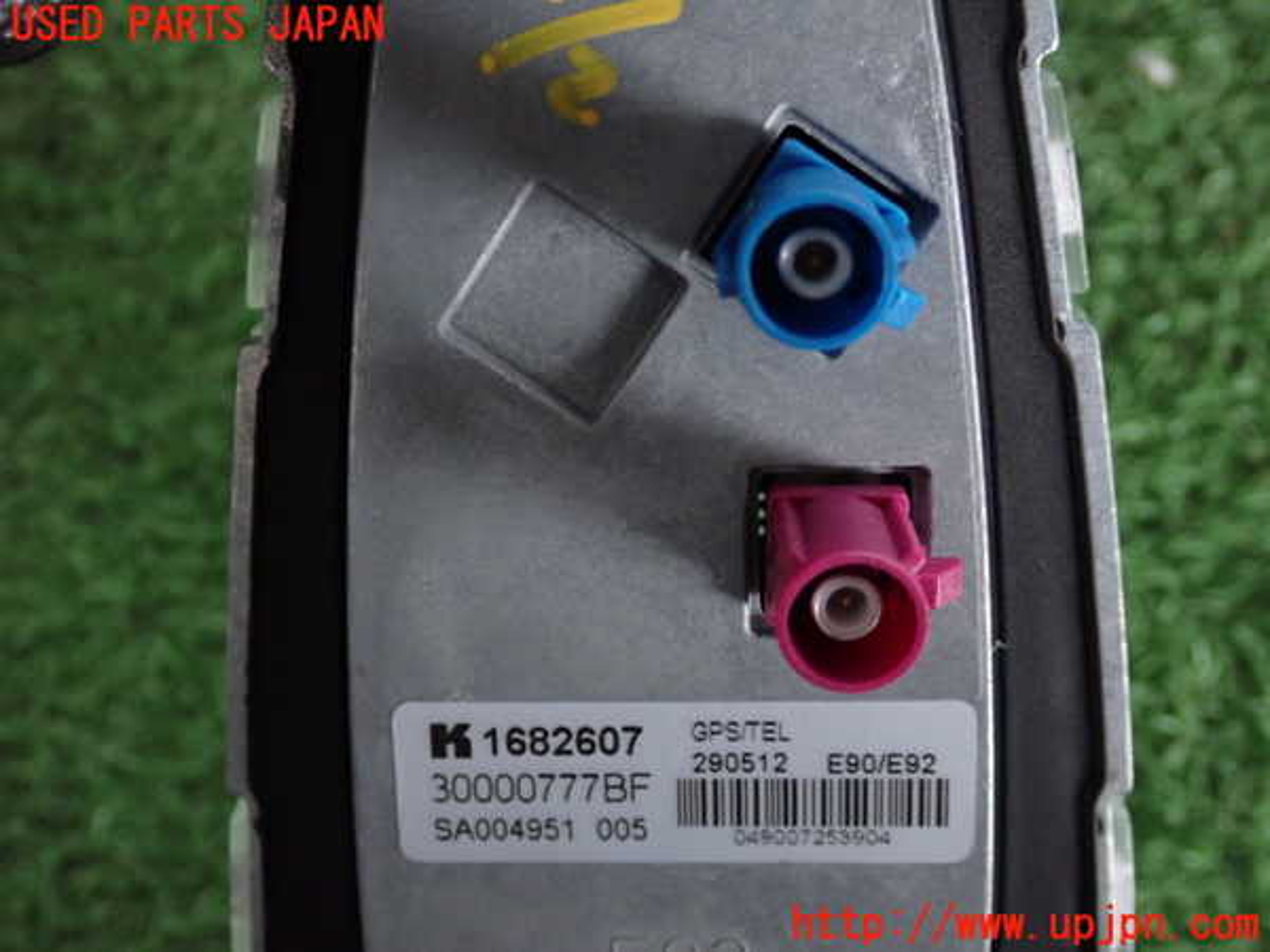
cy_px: 476
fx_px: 1724
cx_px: 635
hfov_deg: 40.4
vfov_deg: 30.9
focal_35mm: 47
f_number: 3.1
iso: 1000
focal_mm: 8.4
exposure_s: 1/13
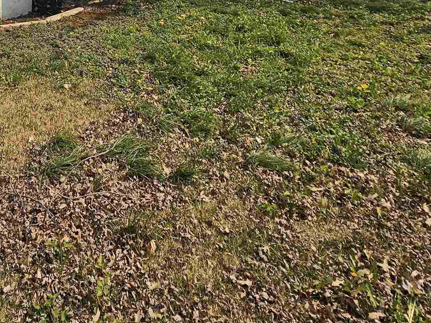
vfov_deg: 32.0
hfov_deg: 46.7
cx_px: 70
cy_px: -67
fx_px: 461
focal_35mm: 37
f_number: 2.2
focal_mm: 2.2
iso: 50
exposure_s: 1/1775
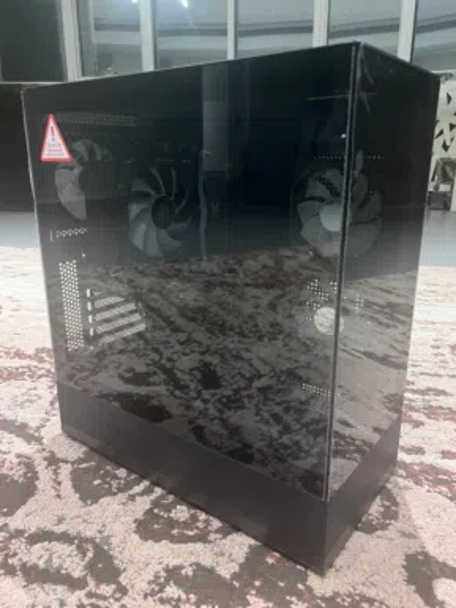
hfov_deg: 51.4
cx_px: 229
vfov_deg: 65.3
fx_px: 474
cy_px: 303
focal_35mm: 27
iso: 400
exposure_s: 1/50
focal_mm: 5.7
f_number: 1.5
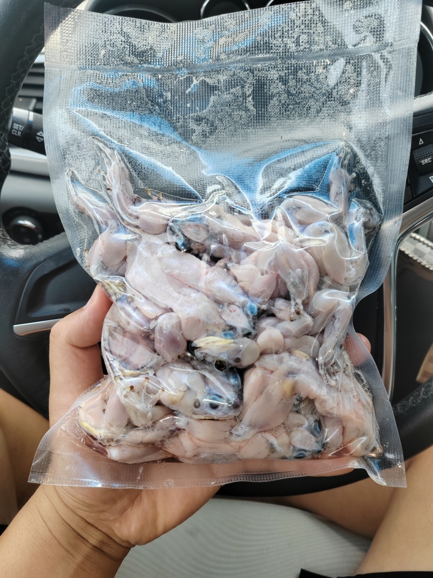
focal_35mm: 27
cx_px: 216
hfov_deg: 51.3
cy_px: 289
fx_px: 450
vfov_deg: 65.3
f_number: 1.8
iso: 500
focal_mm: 6.14
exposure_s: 1/100
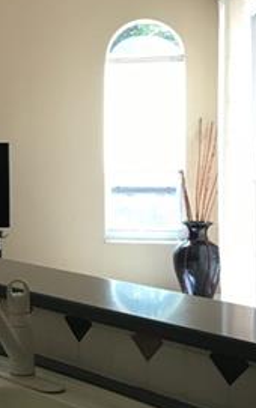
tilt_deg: -2.9
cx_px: -149
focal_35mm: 87
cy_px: 149
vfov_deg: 23.7
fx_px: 969
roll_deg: +0.2
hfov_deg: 13.9
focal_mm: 4.15
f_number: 2.2
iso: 40
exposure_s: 1/30
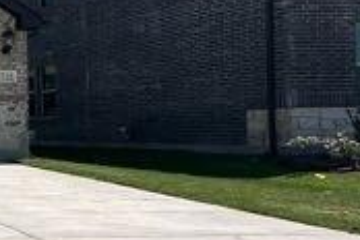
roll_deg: +0.4
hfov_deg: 19.7
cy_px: 125
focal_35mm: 70
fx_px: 700
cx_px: -314
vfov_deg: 19.5
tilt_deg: +0.3
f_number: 2.2
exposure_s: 1/2882
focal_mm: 2.22
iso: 40
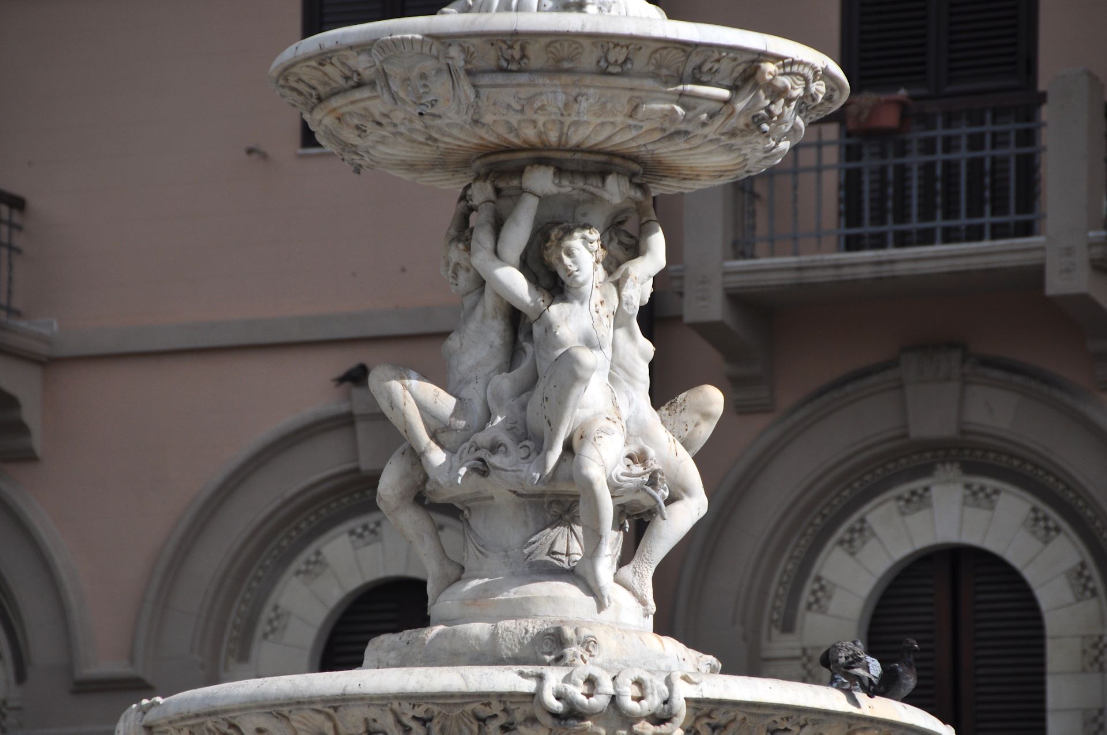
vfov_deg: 5.4
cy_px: 368
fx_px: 7831
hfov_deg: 8.1
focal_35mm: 255
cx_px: 554
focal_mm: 170
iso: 250
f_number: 5.6
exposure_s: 1/500
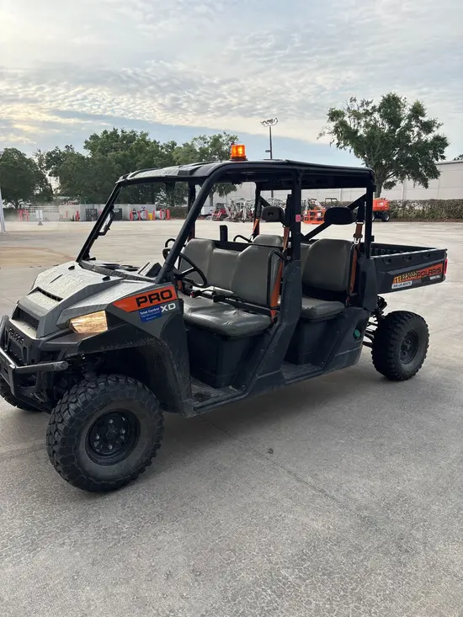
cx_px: 232
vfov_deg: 67.3
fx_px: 464
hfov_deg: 53.1
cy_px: 308
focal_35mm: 26
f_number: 1.6
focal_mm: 5.96
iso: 64
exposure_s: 1/791
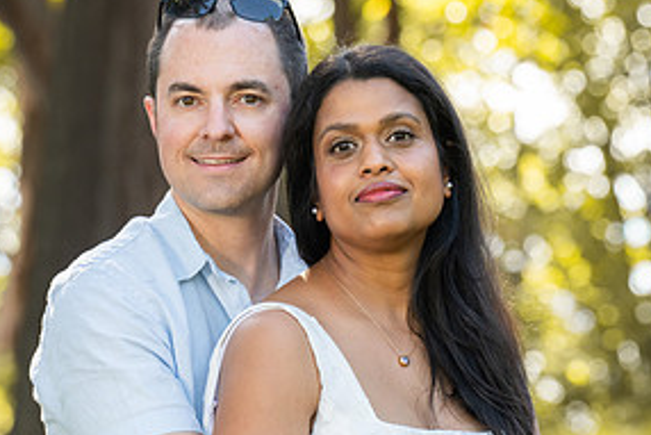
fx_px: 6296
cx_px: 246
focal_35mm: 348
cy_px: 269
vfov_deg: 4.0
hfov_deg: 5.9
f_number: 5.6
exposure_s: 1/200
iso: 500
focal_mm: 150
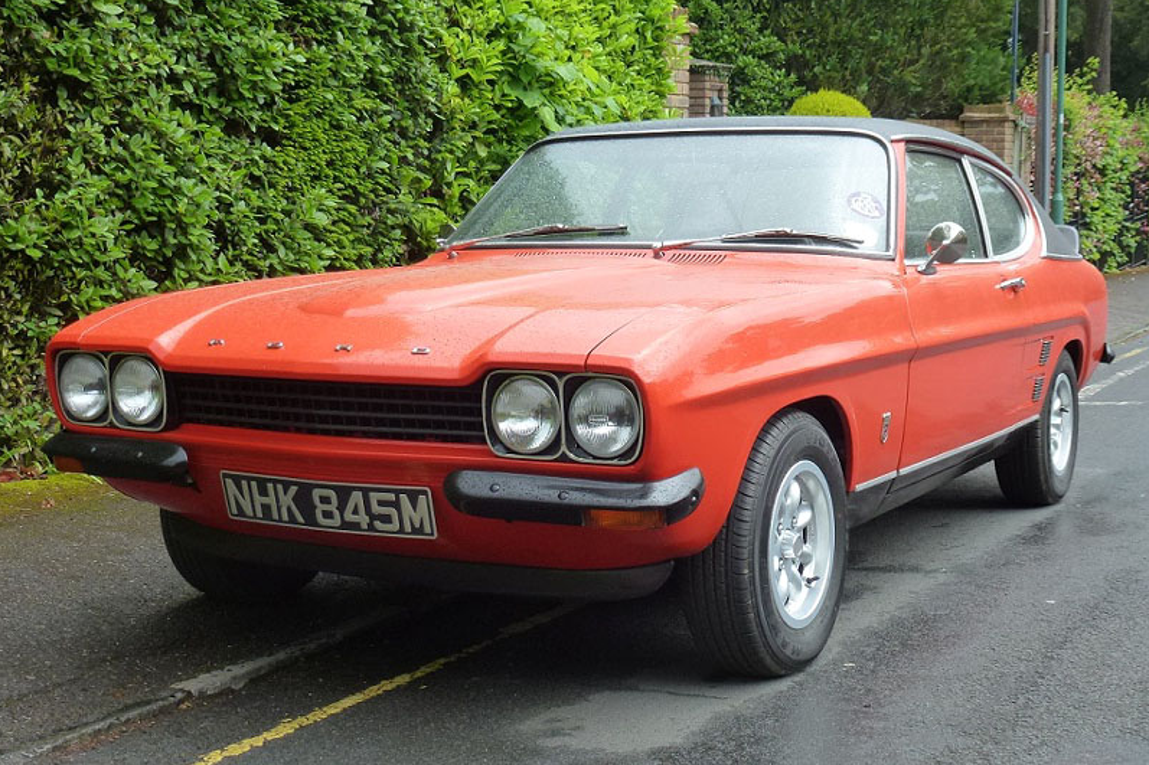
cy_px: 356
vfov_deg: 28.6
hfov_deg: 41.9
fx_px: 1500
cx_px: 574
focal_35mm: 47
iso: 160
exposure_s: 1/80
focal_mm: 8
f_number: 4
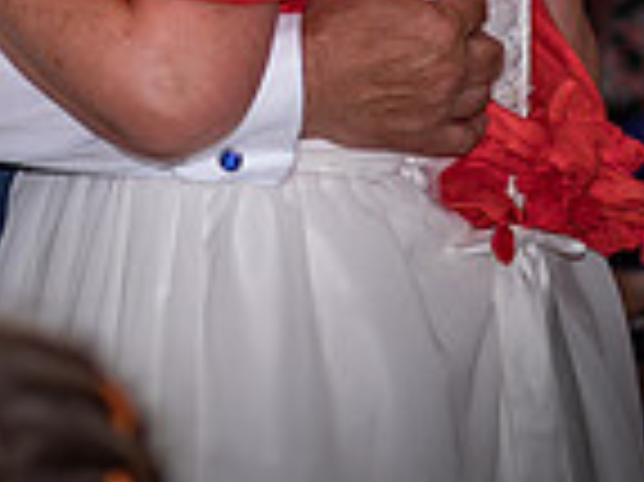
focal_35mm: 349
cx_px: -36
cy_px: -484
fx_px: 6487
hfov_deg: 5.7
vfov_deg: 4.2
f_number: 1.2
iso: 100
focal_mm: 43
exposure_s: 1/250
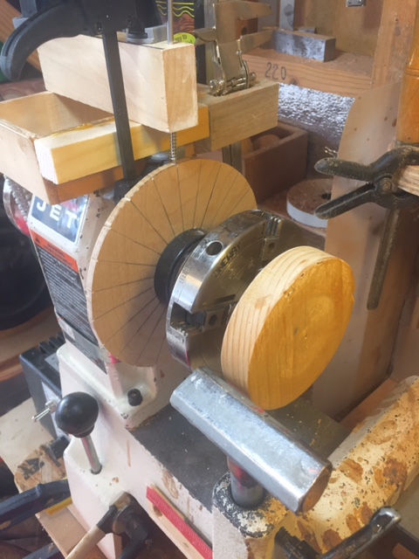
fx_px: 468
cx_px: 210
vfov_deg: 61.7
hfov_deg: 48.2
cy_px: 280
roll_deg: +0.6
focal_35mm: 29
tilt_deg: -34.9
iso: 32
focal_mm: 4.15
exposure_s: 1/40
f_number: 2.2
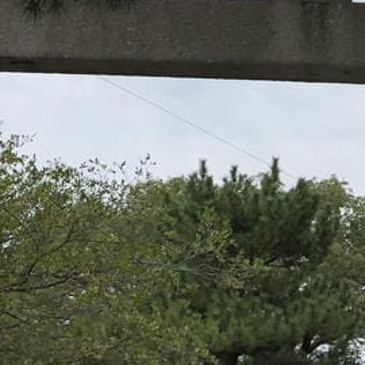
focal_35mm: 114
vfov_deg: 14.2
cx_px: 270
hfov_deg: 15.2
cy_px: -199
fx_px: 1360
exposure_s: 1/1185
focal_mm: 3.99
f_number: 1.8
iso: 20
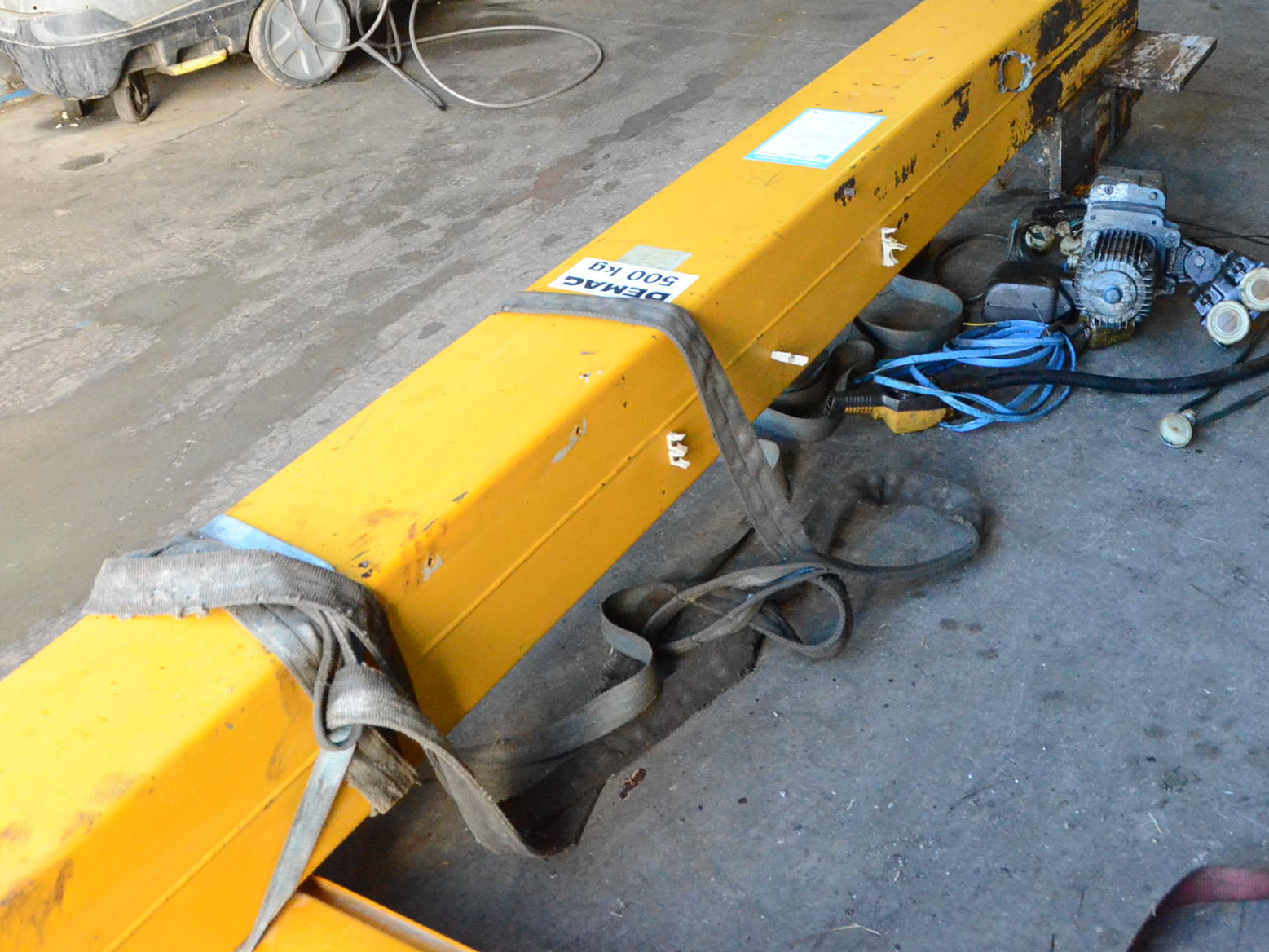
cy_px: 321
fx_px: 1503
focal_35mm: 41
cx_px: 760
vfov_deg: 34.8
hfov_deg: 45.5
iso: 6400
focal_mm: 18
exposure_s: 1/1000
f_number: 3.5
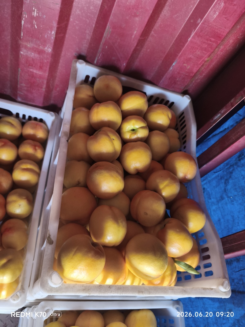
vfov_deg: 73.9
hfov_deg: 58.9
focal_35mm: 23
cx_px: 122
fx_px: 217
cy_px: 164
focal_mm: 5.84
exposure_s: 1/91.8
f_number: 1.6
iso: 400
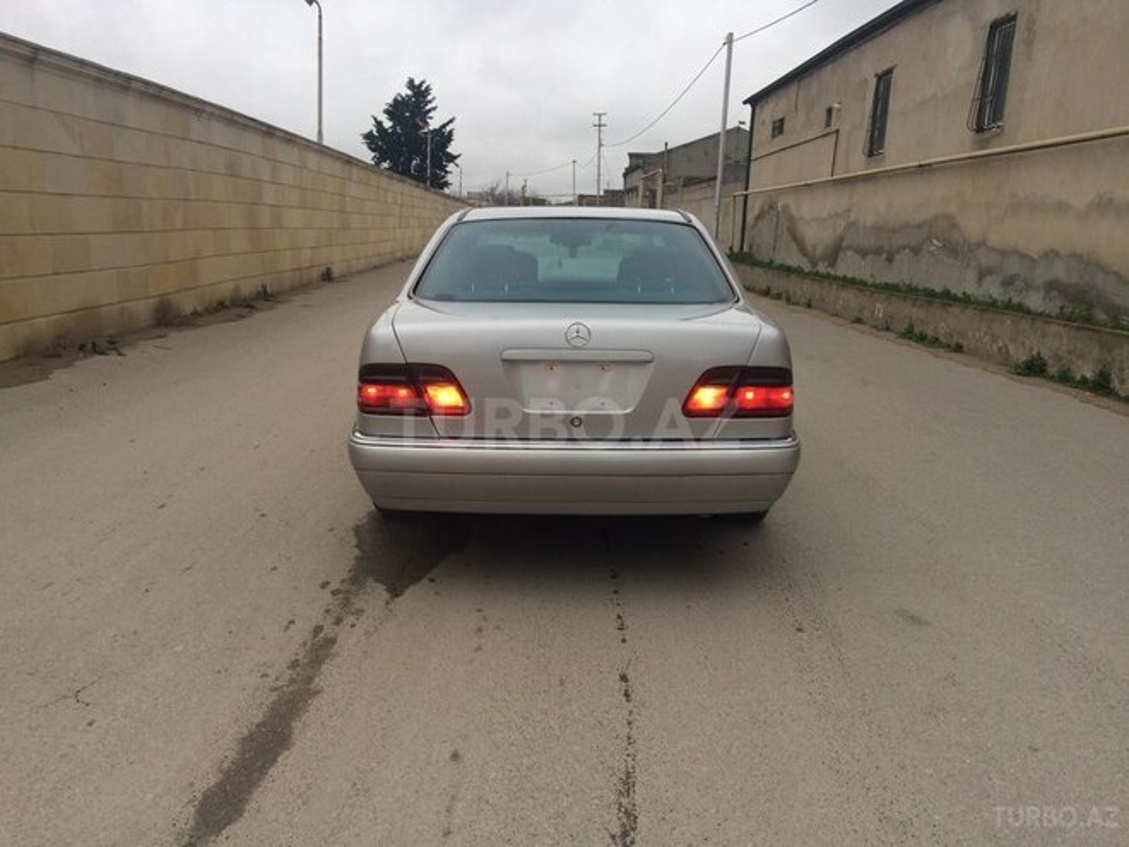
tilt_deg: -10.7
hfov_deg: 61.7
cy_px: 424
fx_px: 946
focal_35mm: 29
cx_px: 564
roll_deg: -1.7
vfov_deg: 48.2
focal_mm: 4.15
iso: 40
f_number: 2.2
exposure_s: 1/100
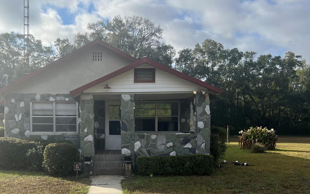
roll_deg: +0.3
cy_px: 135
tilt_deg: -0.8
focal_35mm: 39
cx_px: 119
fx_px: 330
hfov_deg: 50.0
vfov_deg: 32.4
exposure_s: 1/2994
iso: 50
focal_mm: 5.7
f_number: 1.5
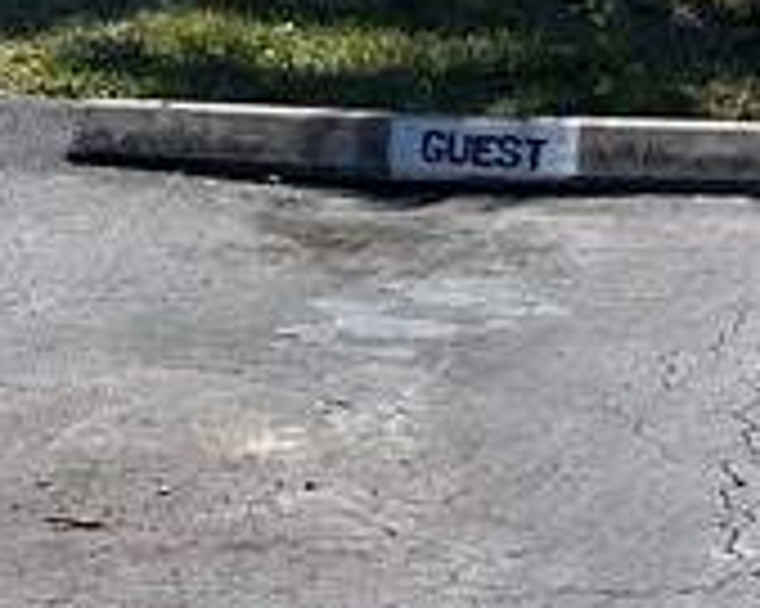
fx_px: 3462
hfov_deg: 11.9
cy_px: -694
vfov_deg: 9.3
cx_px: -450
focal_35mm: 154
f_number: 1.6
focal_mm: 5.1
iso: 50
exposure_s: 1/4149
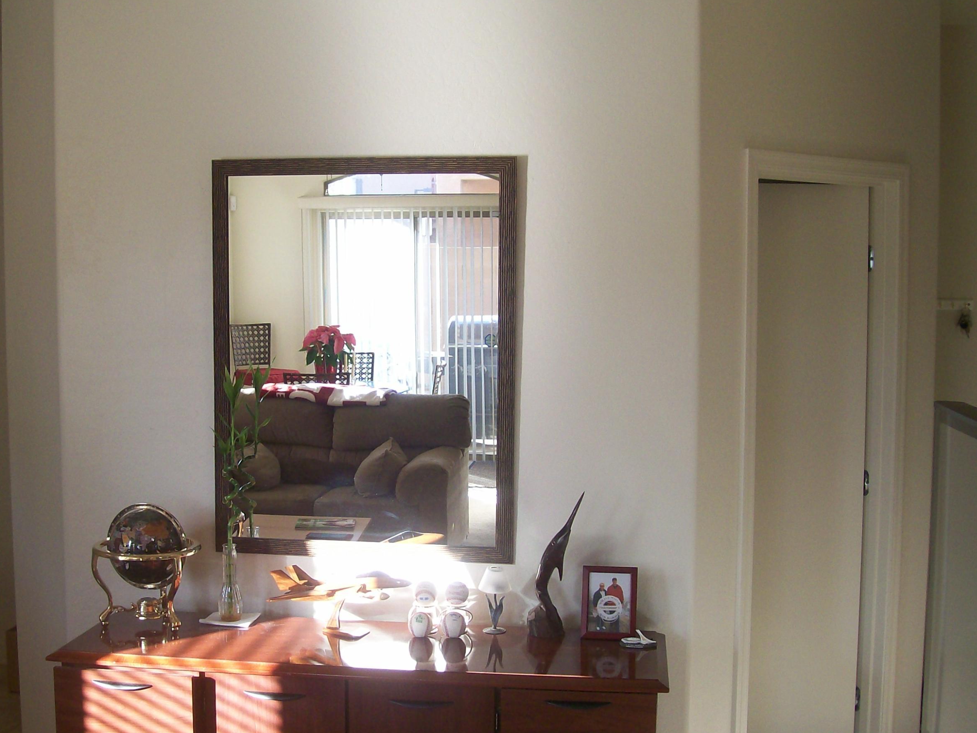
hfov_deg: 41.0
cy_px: 391
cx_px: 380
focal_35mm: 46
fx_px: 1298
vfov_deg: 31.5
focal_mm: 6
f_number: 2.7
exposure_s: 1/54.7
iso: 80
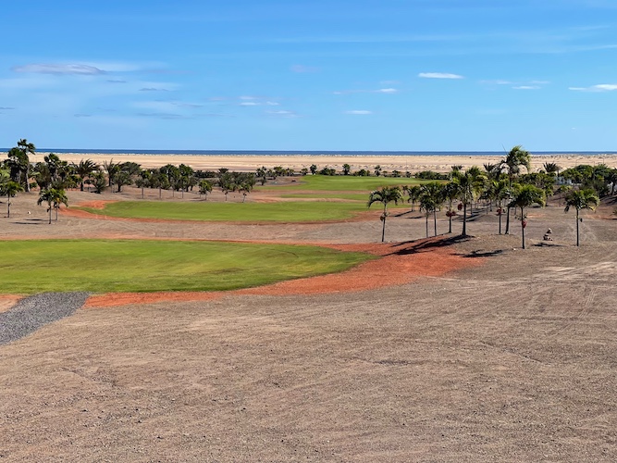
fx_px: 1141
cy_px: 232
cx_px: 308
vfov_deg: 22.9
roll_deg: -0.2
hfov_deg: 30.3
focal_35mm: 64
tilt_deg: -4.5
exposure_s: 1/1623
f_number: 2.2
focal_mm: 7.5
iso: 20
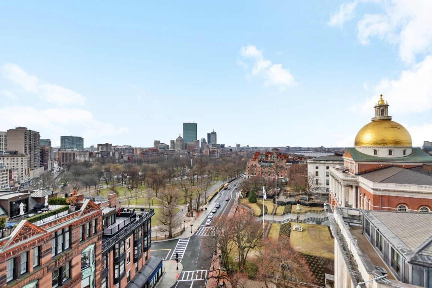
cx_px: 216
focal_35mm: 15
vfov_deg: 77.3
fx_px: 180
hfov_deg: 100.4
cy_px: 144
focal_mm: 10
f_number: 4
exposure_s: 1/2500
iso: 250
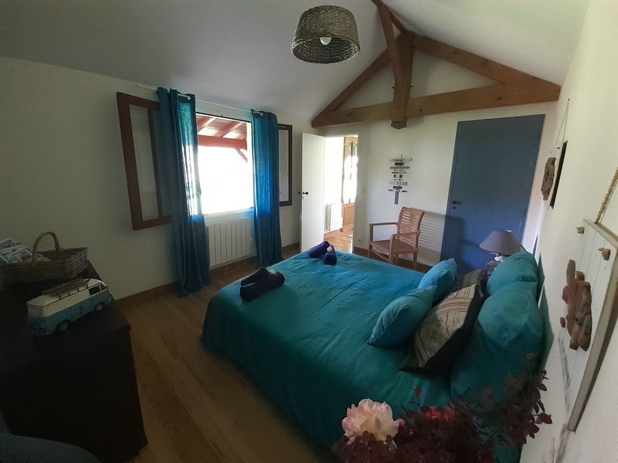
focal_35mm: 13
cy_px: 232
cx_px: 309
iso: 250
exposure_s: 1/25
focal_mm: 1.13
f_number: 2.2
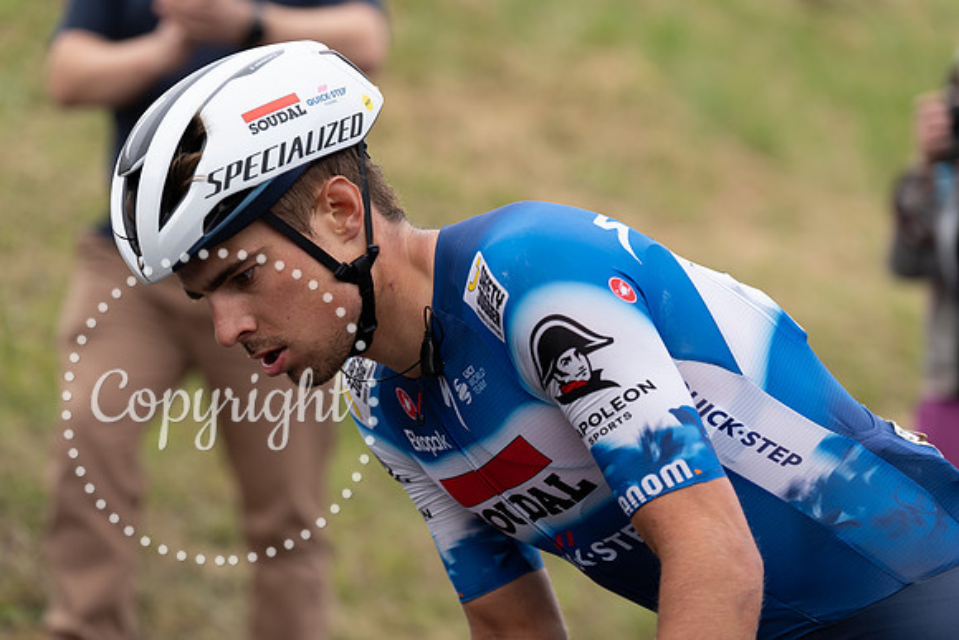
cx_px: 480
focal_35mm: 135
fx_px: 3597
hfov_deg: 15.2
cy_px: 320
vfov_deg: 10.2
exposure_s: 1/1000
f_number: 3.5
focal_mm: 135
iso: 320
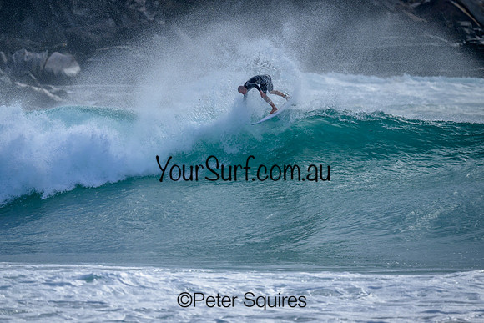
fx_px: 10758
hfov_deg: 2.6
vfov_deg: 1.7
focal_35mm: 800
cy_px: 162
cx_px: 242
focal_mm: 800
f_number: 6.3
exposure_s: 1/2000
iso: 360
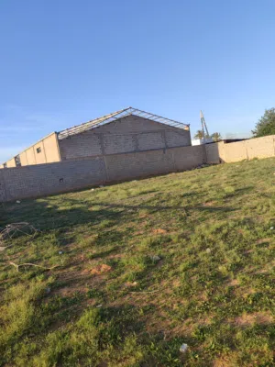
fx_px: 265
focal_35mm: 25
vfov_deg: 69.4
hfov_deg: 54.9
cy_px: 184
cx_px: 138
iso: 50
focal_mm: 5.95
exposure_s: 1/326
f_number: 1.89
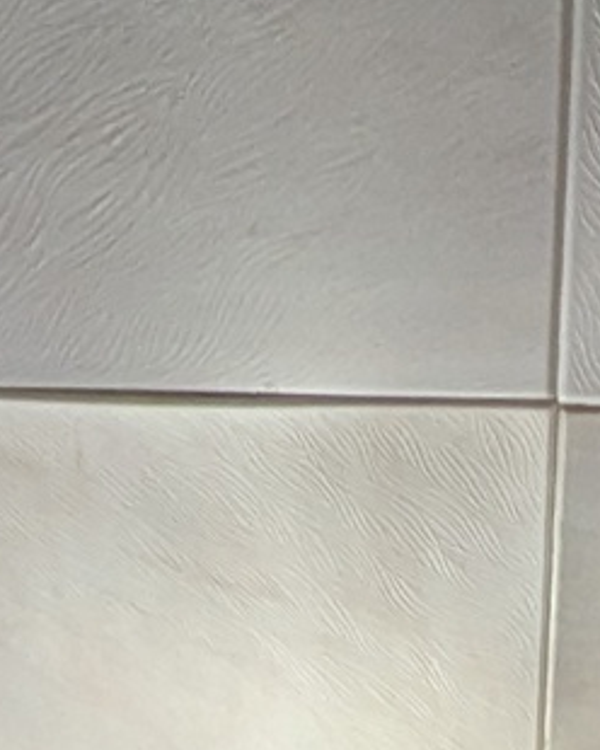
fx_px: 1865
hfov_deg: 17.9
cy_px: 1935
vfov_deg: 13.6
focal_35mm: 84
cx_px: 571
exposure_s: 1/100
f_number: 2.2
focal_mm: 1.95
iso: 84
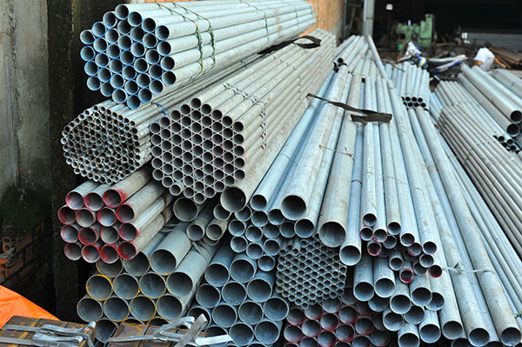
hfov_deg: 39.6
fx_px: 724
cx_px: 261
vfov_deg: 26.9
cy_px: 174
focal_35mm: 50
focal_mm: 50
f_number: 5
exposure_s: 1/250
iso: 250
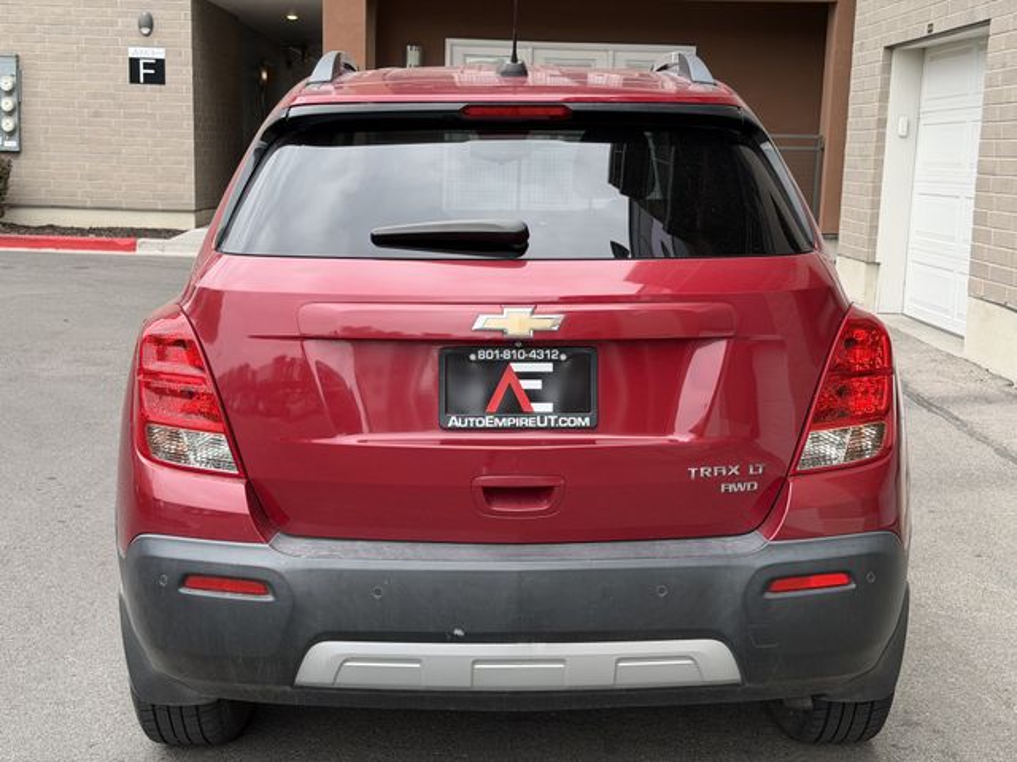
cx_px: 508
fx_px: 1410
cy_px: 381
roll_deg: -1.4
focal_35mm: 48
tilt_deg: -8.6
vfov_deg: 30.3
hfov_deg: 39.7
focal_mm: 6.76
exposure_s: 1/706
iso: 64
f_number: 1.78
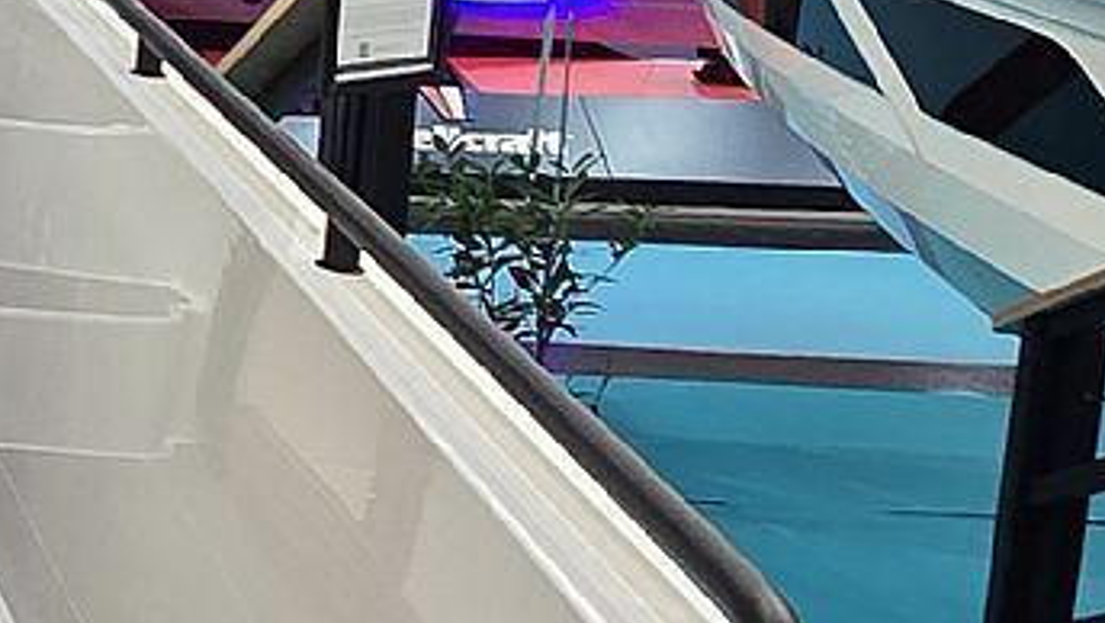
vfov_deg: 15.1
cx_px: -1166
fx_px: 2316
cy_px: 58
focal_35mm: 79
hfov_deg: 17.7
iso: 80
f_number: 2.2
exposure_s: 1/50
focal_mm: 2.2
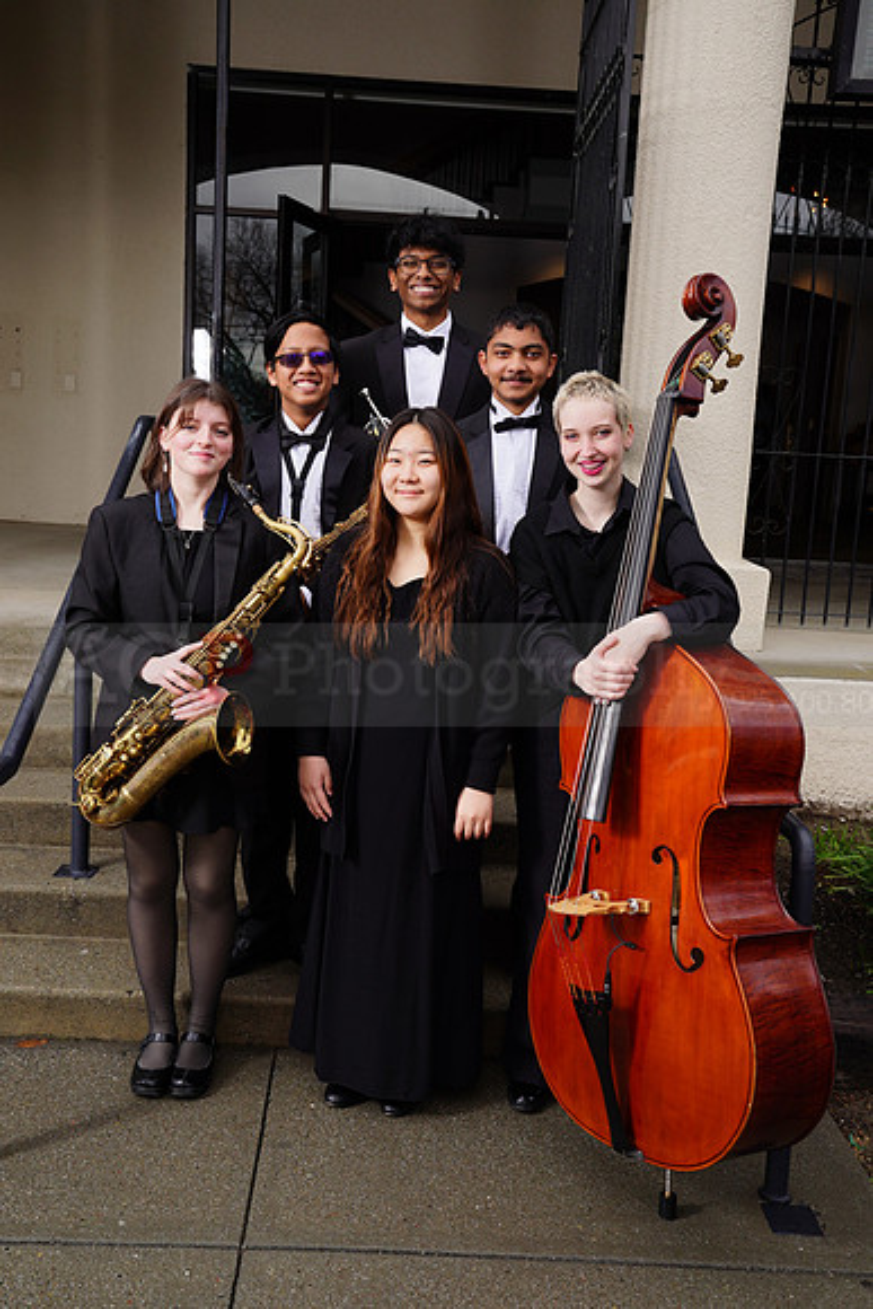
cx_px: 436
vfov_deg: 51.9
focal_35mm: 37
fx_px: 1345
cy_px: 654
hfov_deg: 36.0
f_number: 7.1
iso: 200
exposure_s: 1/200
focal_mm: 37
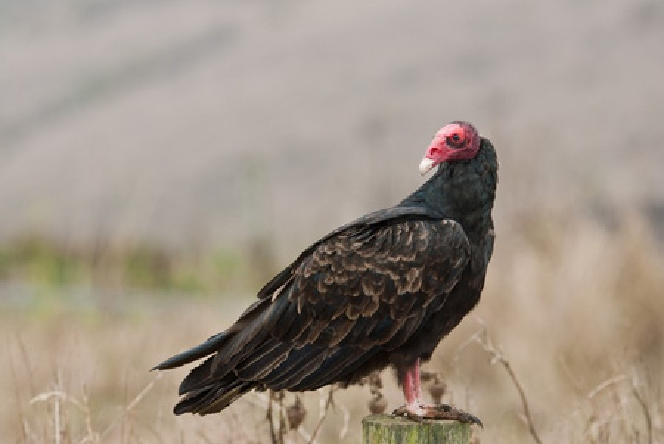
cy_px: 222
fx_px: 7477
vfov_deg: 3.4
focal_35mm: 405
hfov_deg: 5.1
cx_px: 332
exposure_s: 1/125
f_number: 5.3
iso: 100
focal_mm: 270
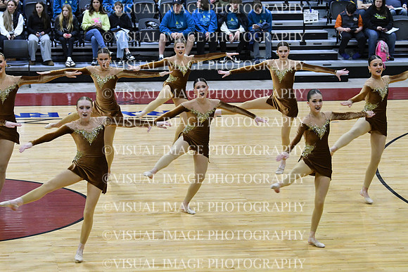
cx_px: 204
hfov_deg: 15.2
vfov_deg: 10.2
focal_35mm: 135
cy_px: 136
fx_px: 1530
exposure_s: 1/400
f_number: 4
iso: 5000
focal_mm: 90
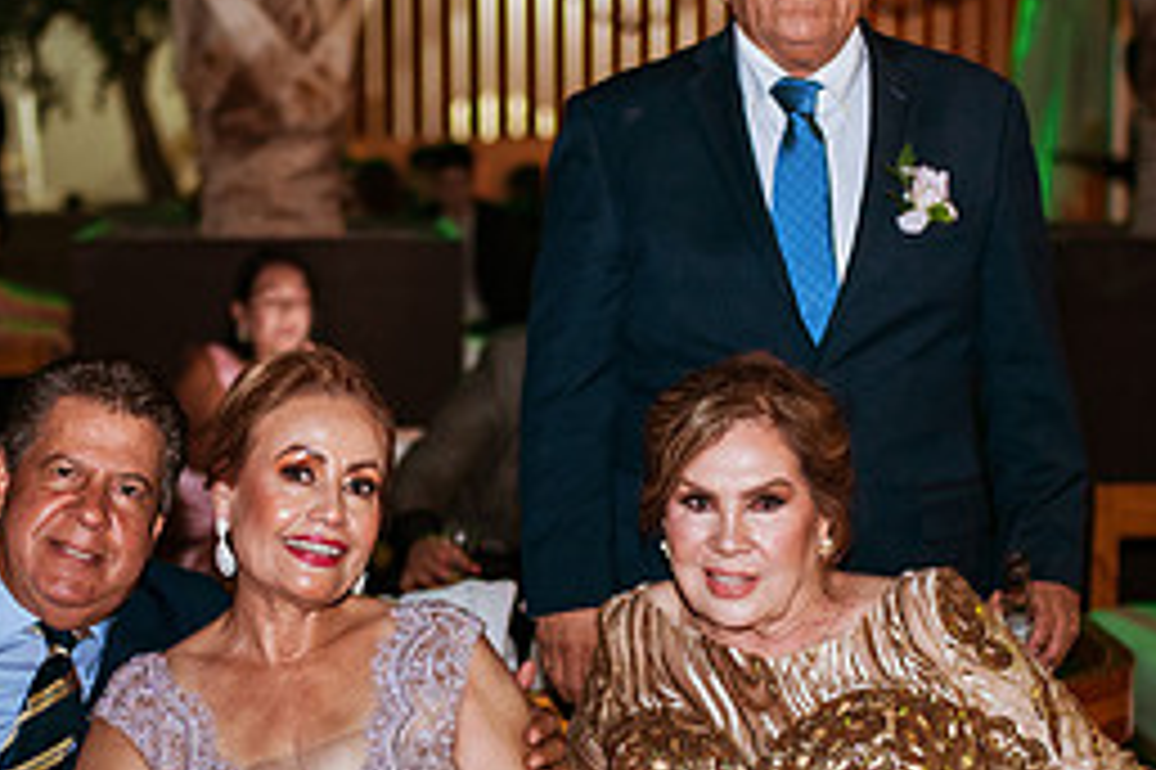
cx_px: 427
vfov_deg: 17.2
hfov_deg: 25.6
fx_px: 2535
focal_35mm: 79
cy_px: 509
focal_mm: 35
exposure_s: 1/160
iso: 2000
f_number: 1.6
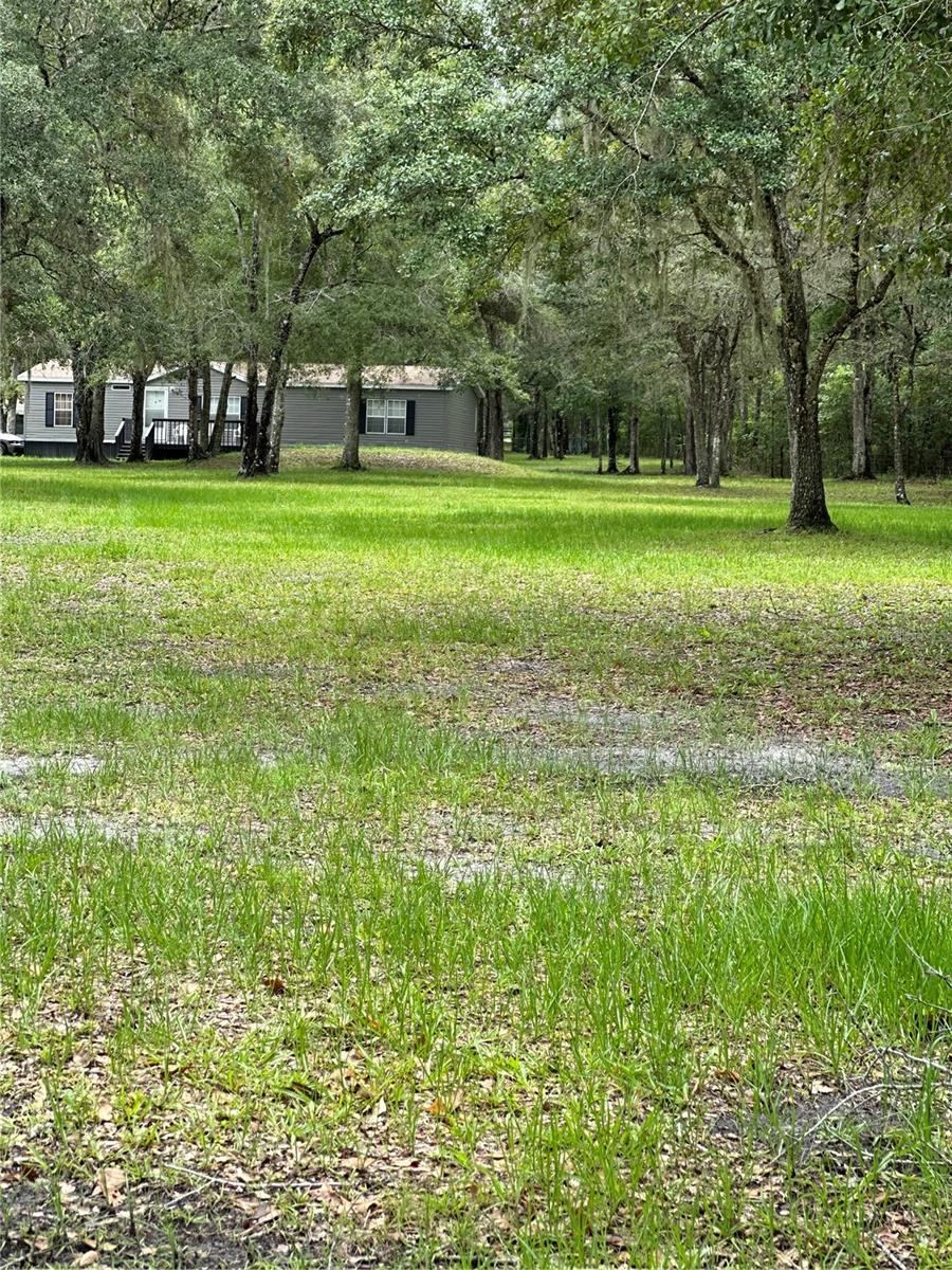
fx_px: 2824
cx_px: 476
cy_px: 635
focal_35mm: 77
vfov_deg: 25.3
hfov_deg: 19.1
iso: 20
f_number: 2.8
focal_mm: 9
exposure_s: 1/121
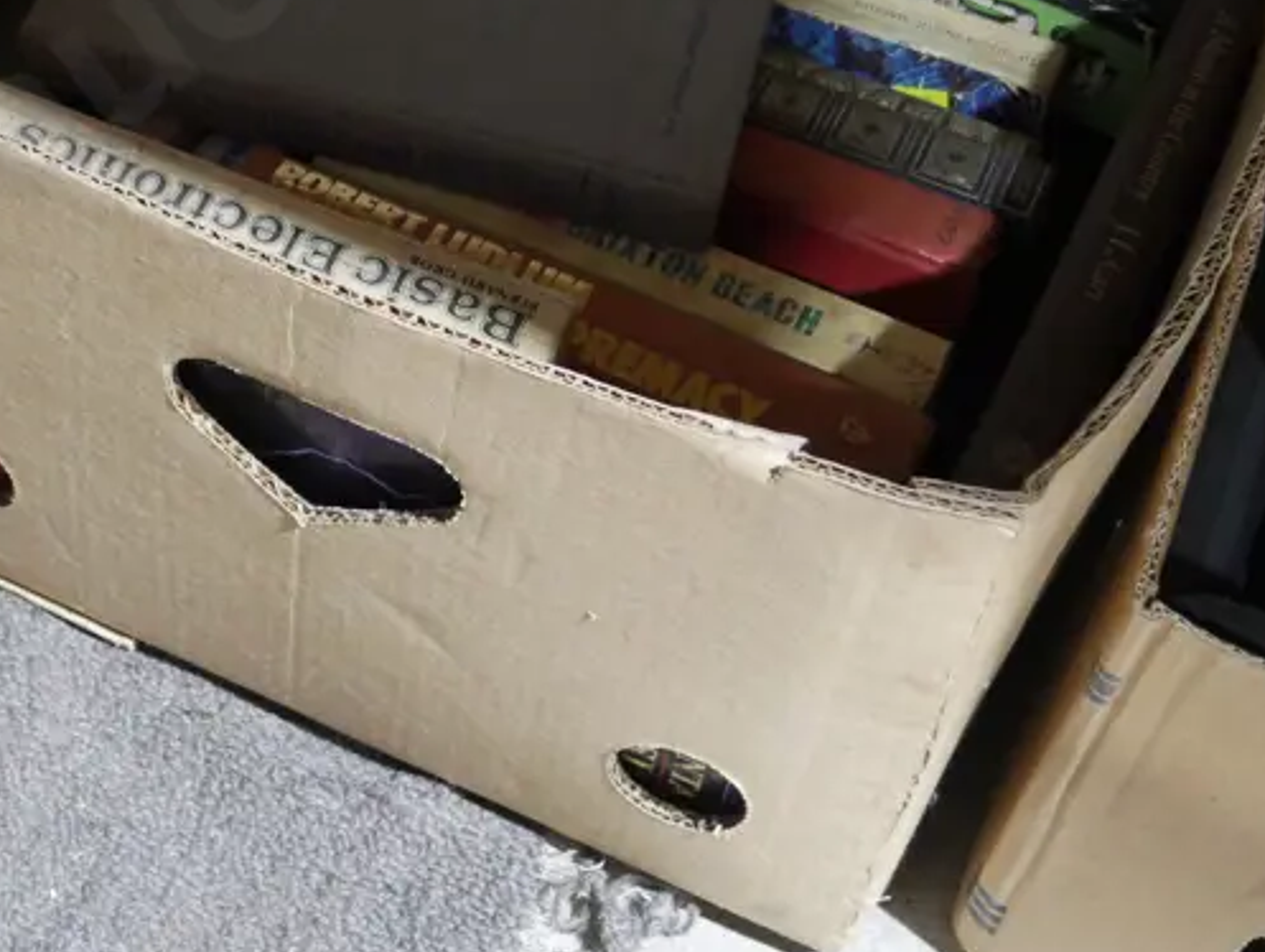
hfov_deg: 26.9
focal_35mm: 70
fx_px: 2561
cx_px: 143
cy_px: 42
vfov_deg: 20.5
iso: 2000
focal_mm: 17
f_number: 4
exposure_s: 1/60
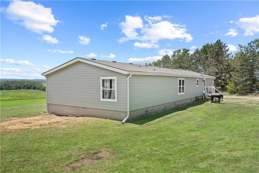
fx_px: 192
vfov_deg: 48.4
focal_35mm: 27
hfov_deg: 68.0
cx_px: 130
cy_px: 86
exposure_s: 1/80
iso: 250
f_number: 9
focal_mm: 26.7
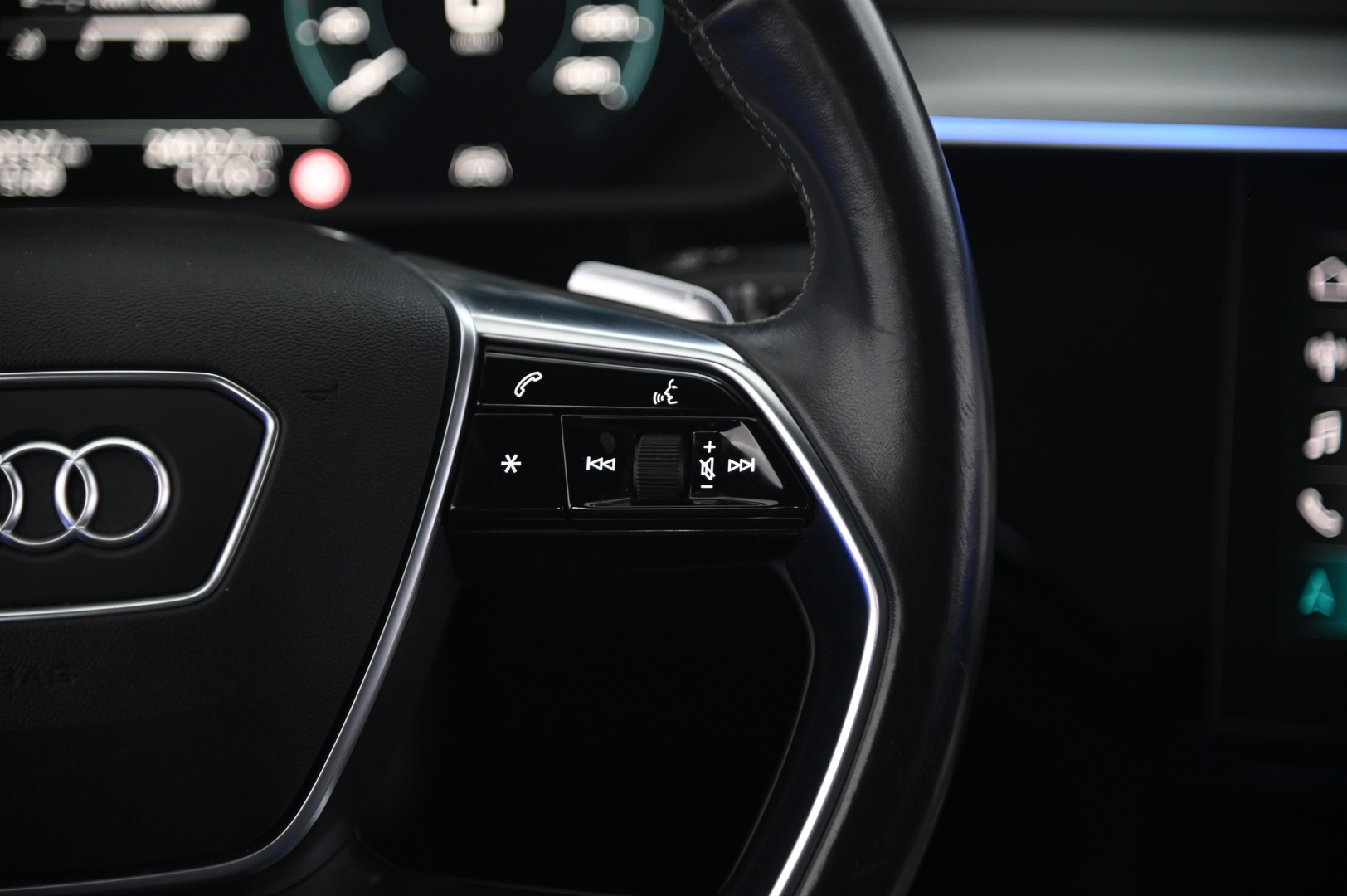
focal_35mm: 100
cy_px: 448
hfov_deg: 20.4
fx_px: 3739
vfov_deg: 13.7
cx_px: 674
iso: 2000
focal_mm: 100
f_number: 4
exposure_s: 1/15
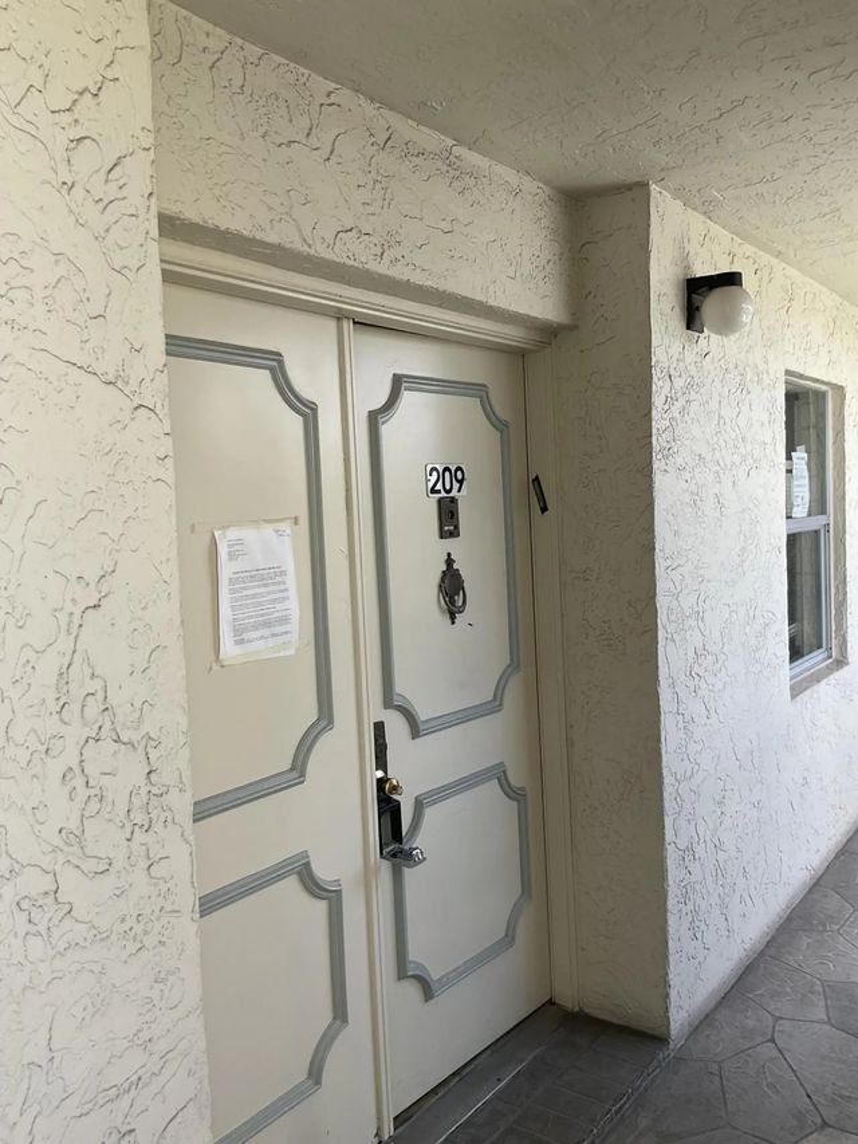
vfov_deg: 61.7
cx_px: 429
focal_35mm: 29
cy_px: 572
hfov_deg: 48.2
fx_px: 958
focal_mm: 3
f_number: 1.8
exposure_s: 1/272
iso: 16
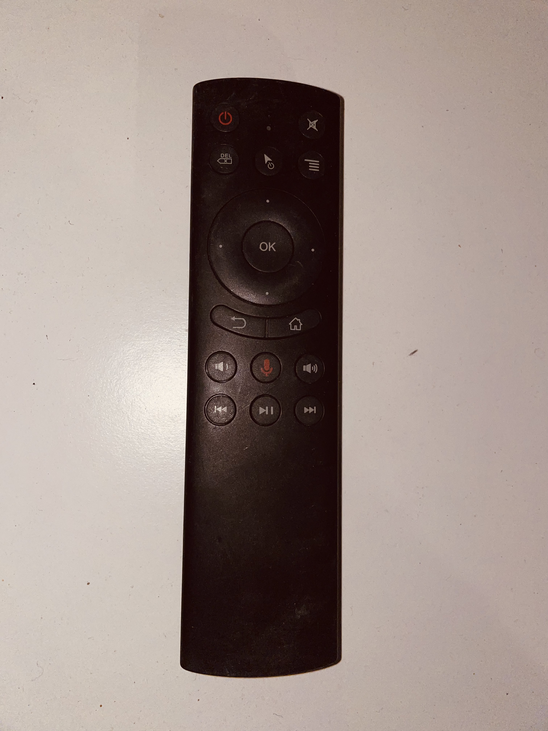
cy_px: 366
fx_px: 549
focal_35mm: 26
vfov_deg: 67.3
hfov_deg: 53.1
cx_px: 274
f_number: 1.6
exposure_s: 1/80
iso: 40
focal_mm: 4.2
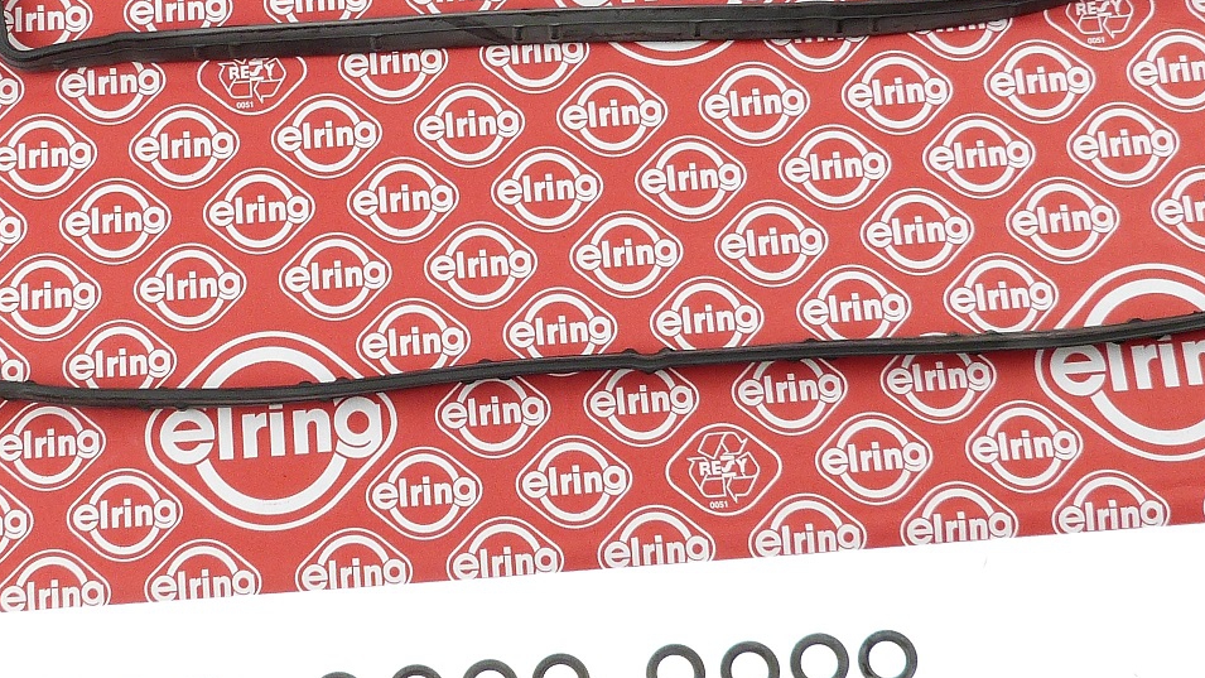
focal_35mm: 73
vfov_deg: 16.4
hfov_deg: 28.8
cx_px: 415
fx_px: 2332
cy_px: 146
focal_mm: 5.7
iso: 100
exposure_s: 1/100
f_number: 3
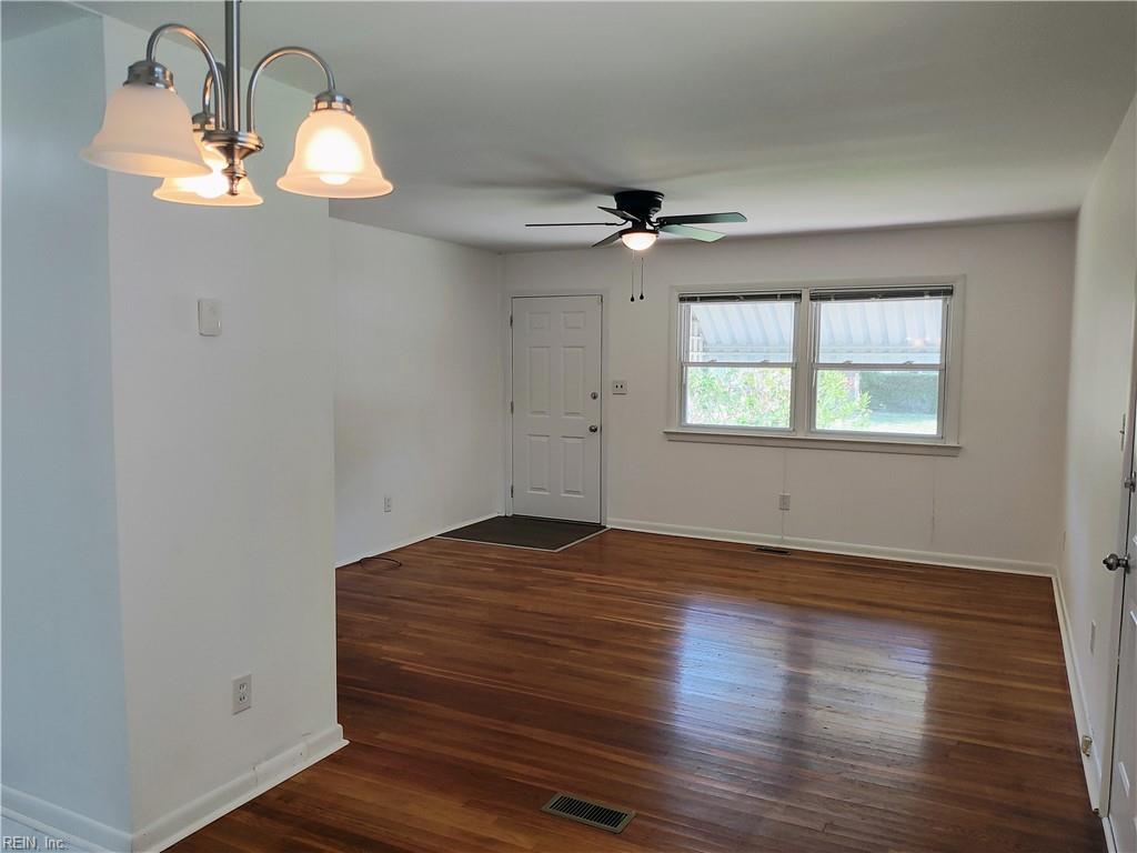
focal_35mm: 25
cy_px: 426
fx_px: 821
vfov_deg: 54.9
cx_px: 568
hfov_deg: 69.4
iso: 149
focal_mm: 4.15
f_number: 1.5
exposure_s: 1/120
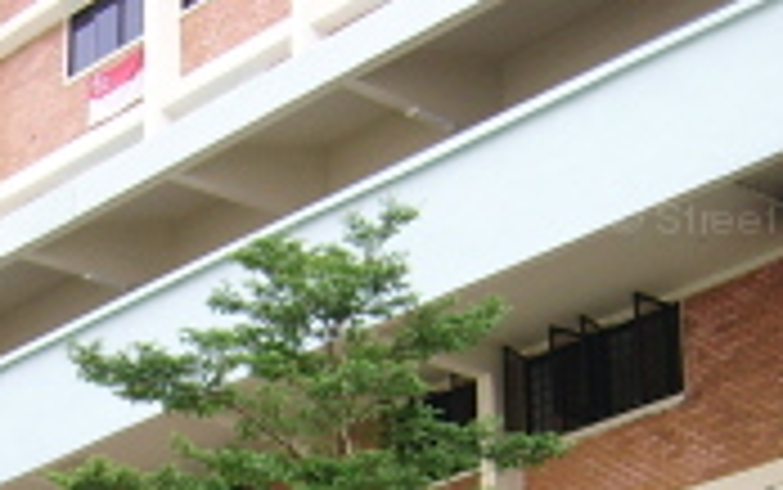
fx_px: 2498
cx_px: 45
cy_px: 674
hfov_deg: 17.5
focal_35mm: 117
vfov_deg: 10.9
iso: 50
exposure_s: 1/162
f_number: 2.8
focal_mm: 5.95
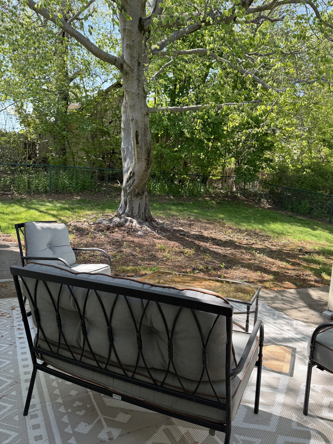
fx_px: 334
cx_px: 180
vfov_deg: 67.3
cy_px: 218
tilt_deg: -6.1
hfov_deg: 53.0
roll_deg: -3.2
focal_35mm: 26
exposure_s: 1/728
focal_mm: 6.76
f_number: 1.78
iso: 100
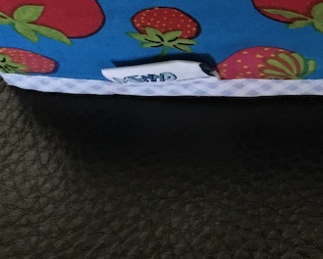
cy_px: -19
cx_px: 393
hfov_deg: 20.3
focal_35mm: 88
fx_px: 842
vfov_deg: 17.0
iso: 200
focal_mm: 4.15
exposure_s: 1/17
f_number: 2.2
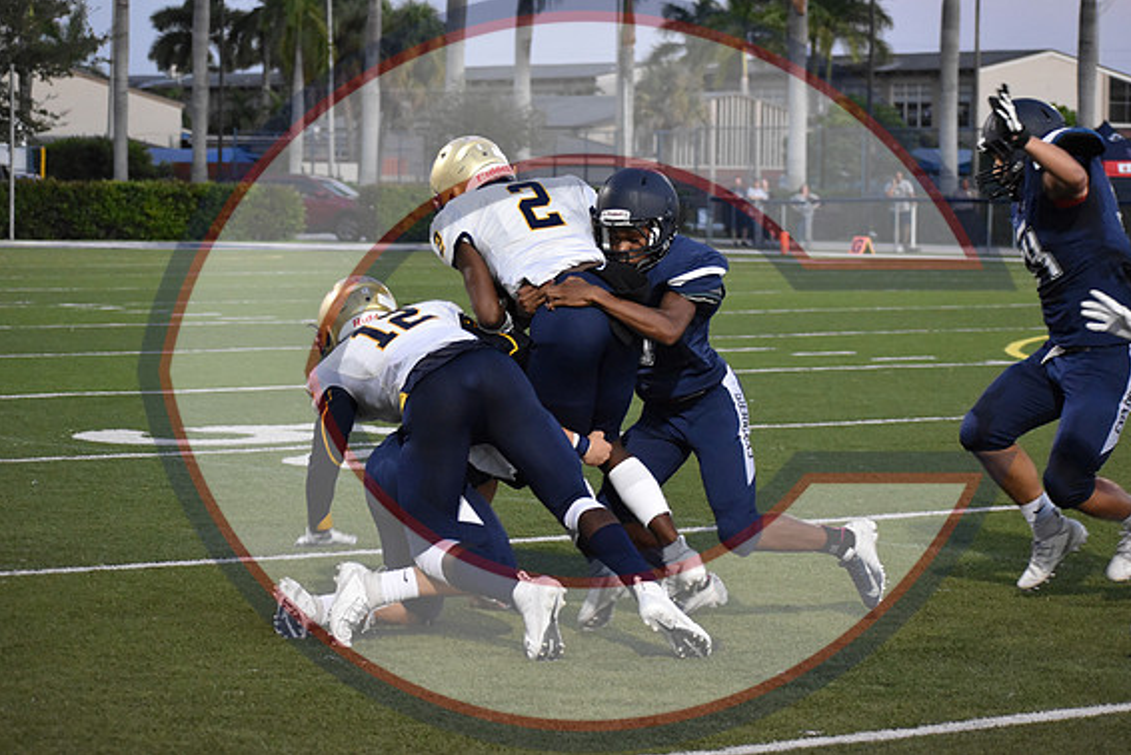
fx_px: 3866
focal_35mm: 123
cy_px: 371
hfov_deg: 16.6
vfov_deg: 11.2
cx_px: 577
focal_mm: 80
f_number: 4.8
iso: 3200
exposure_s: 1/250
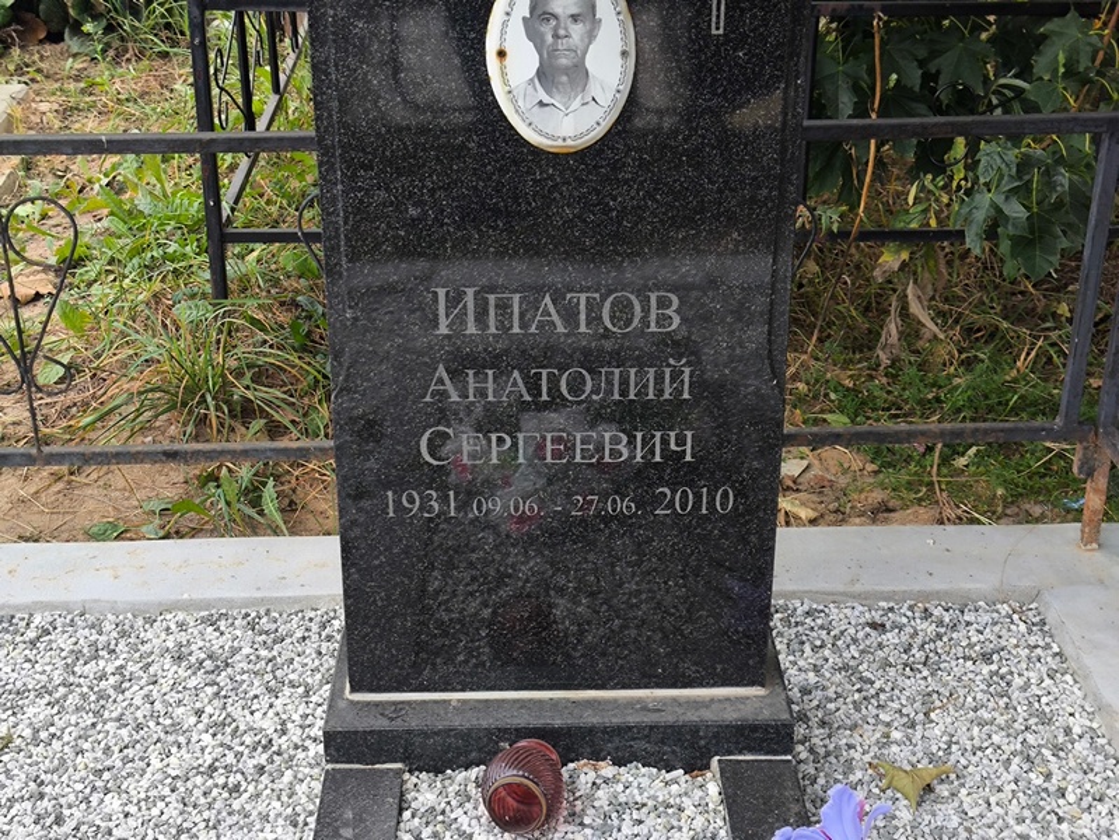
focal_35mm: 50
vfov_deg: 29.1
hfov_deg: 38.2
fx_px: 1617
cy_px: 420
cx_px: 560
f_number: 1.7
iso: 80
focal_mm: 4.71
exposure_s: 1/120
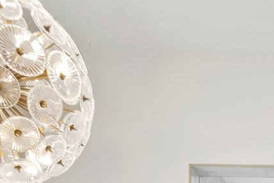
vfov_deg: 14.8
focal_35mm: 67
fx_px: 510
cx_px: 392
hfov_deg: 24.5
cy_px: 410
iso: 640
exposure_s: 1/80
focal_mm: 14
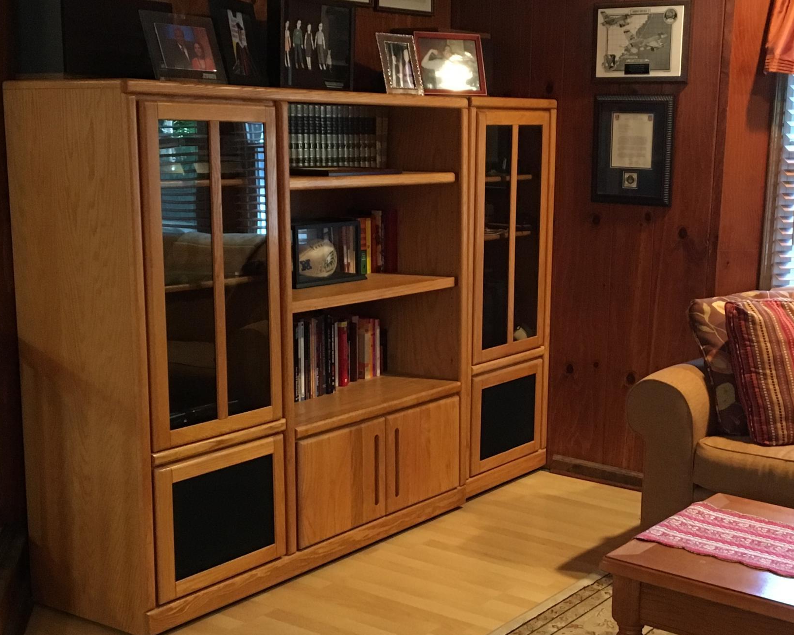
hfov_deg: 35.8
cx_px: 483
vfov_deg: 29.1
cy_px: 353
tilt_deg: -9.3
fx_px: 1222
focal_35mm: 52
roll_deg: -1.6
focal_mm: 4.15
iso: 200
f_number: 2.2
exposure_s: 1/30
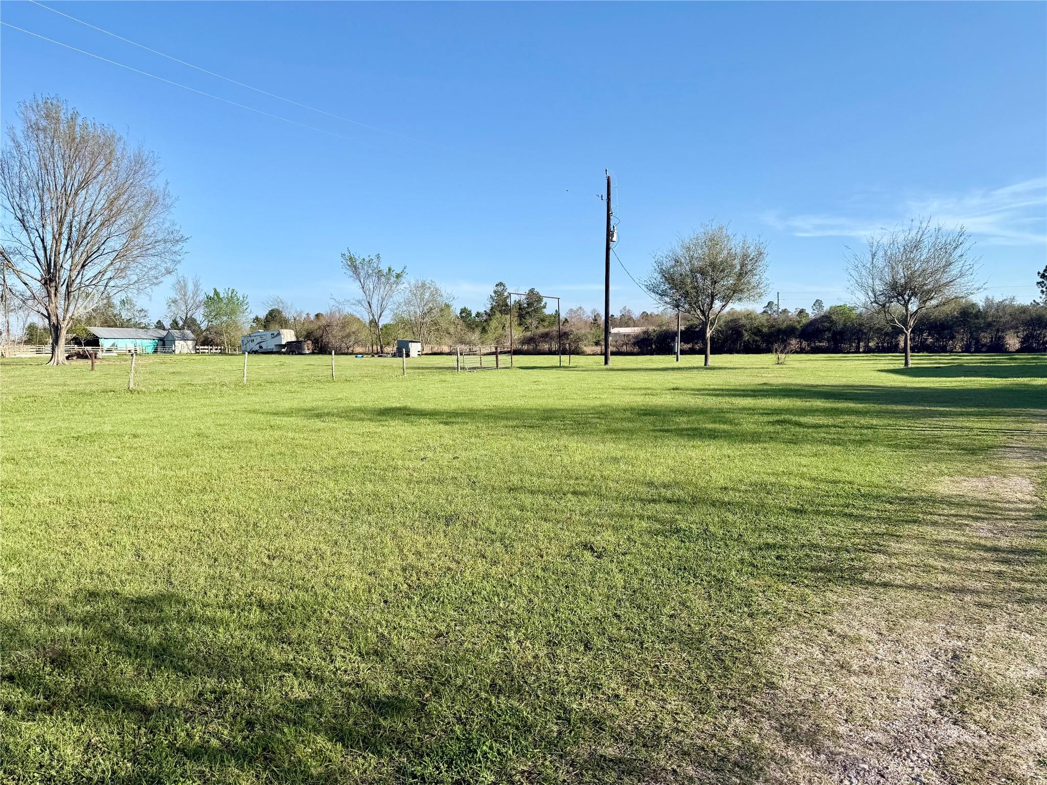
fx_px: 726
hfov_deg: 71.6
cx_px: 524
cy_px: 392
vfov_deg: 56.8
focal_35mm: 24
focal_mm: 6.76
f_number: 1.78
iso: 80
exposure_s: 1/3425
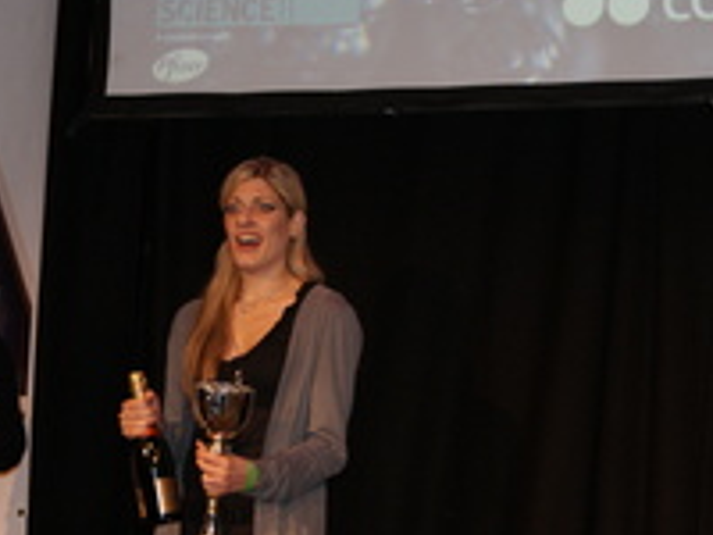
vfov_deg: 11.7
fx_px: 2594
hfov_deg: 15.6
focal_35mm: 126
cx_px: 209
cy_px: 408
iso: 400
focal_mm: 45
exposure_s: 1/80
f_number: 5.6
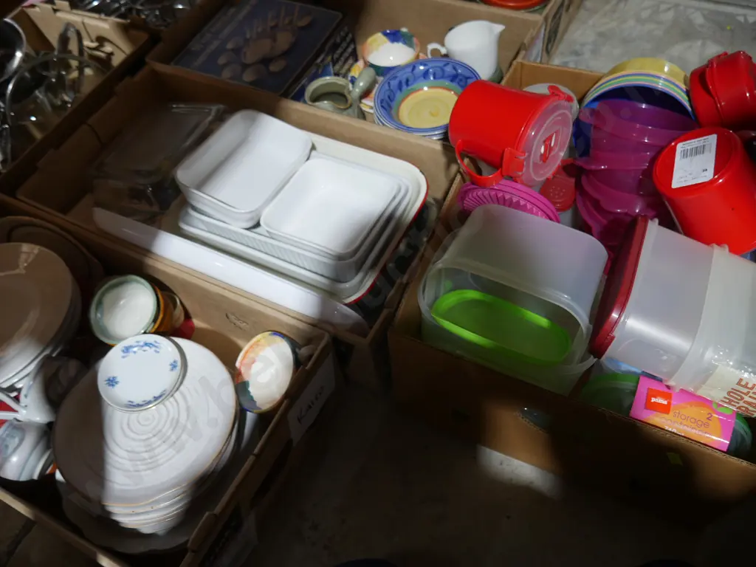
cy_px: 284
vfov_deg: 49.7
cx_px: 378
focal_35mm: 28
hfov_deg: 63.4
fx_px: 612
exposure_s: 1/60
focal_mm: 14
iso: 500
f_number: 3.5
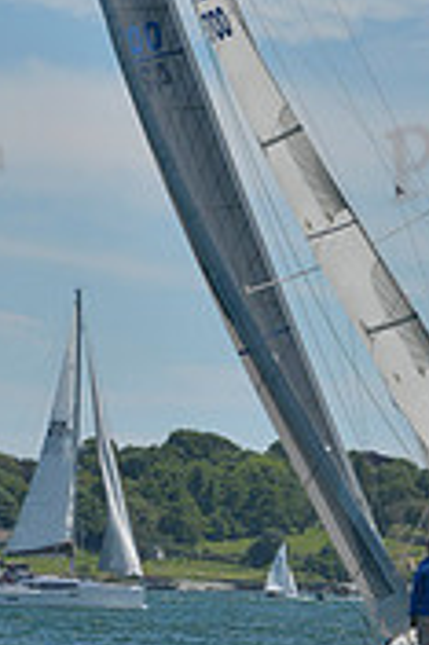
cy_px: -29
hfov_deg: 4.0
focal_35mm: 346
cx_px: 196
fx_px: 6196
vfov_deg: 5.9
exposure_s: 1/1250
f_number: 10
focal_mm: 105
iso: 280
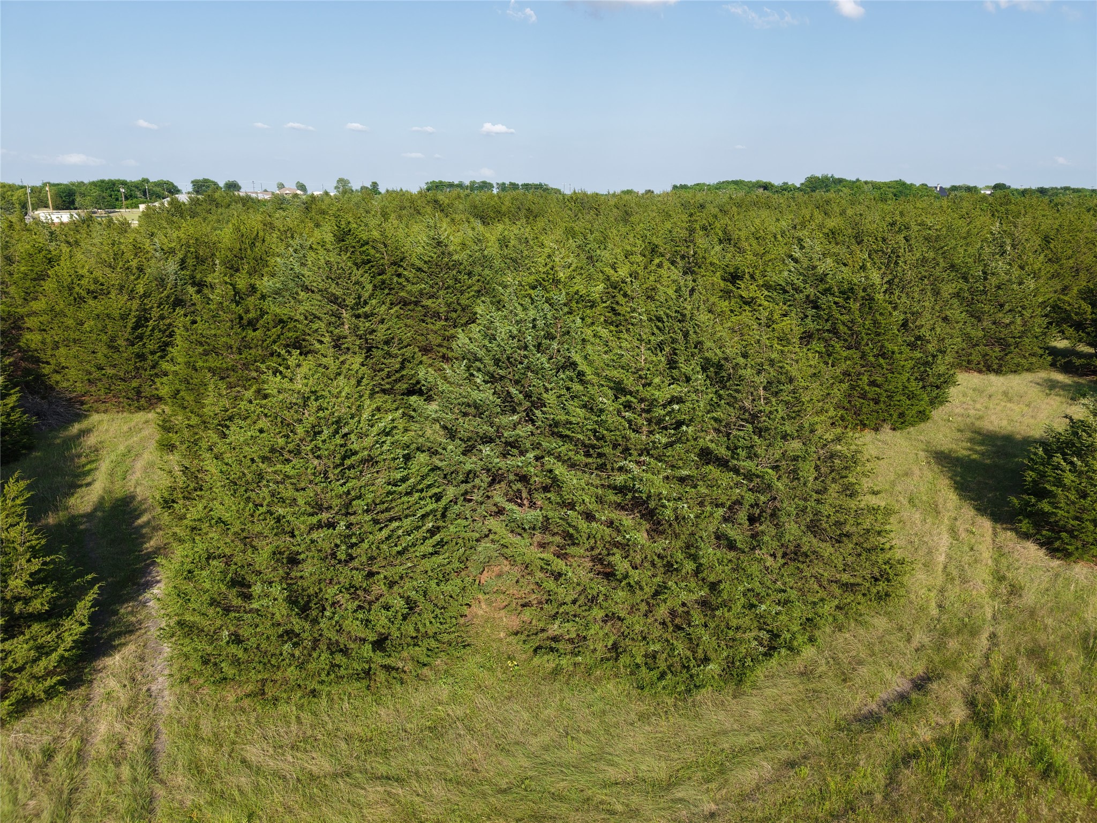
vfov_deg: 56.8
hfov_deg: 71.6
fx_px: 761
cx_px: 548
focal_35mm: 24
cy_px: 412
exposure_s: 1/2500
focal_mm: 8.67
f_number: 1.8
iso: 150
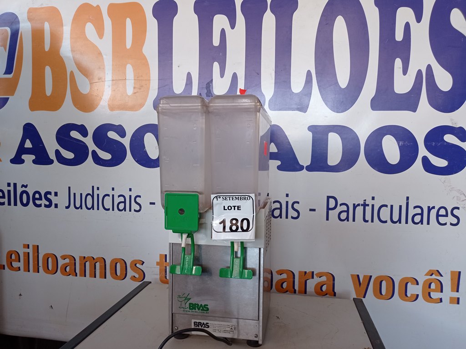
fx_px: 377
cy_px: 174
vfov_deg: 49.7
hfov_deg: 63.5
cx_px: 233
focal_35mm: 28
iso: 146
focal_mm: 4.7
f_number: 1.79
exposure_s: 1/120
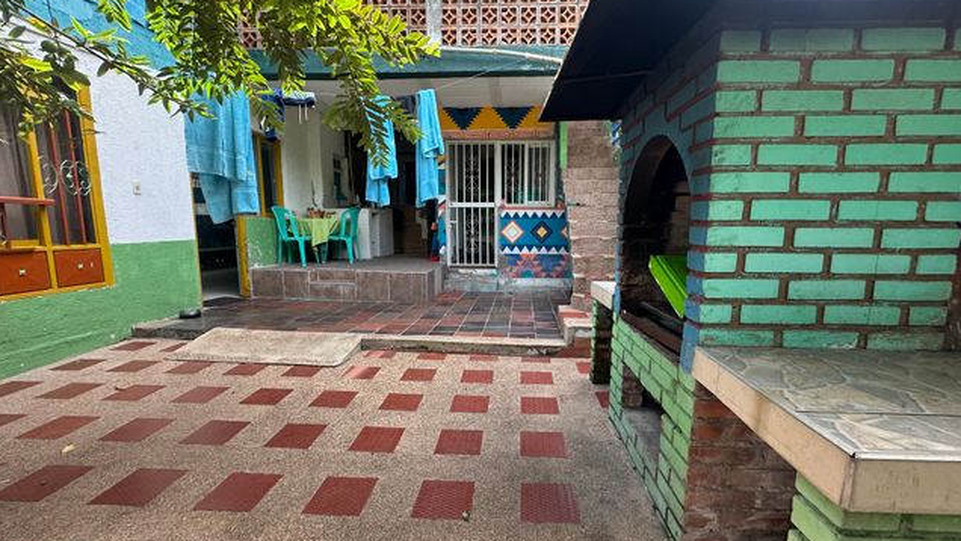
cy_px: 284
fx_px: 408
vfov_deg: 67.1
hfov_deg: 99.3
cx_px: 499
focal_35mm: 16
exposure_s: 1/146
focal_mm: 2.22
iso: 40
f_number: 2.2
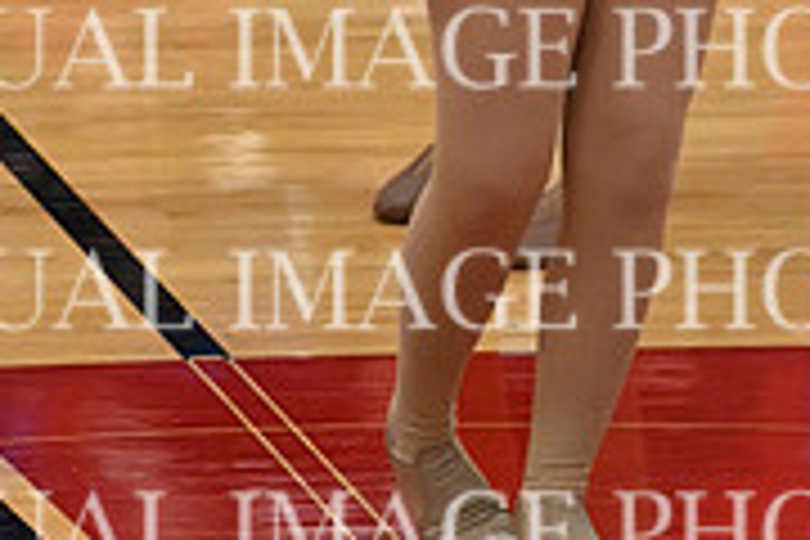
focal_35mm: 821
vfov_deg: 1.7
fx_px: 18471
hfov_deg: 2.5
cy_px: -315
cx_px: 583
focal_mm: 170
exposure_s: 1/400
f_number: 4
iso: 5000
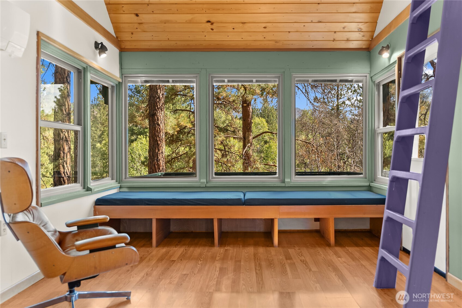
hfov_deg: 68.8
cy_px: 154
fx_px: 338
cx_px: 231
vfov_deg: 49.1
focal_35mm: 26
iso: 400
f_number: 2.8
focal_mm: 26.3
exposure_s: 1/15
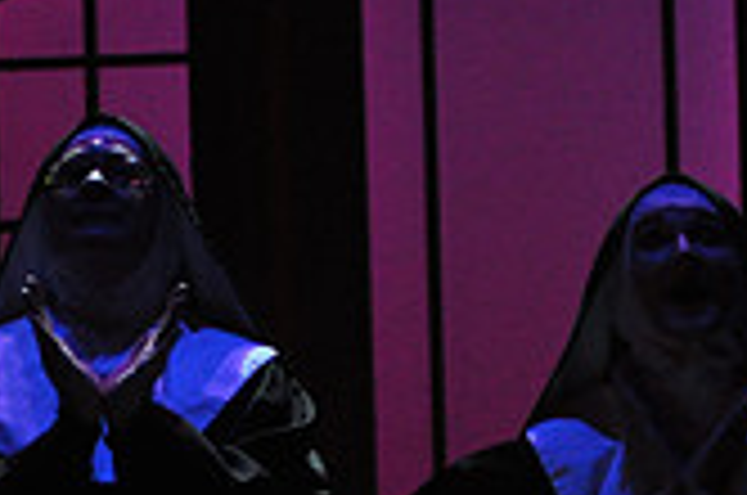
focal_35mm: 419
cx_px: 104
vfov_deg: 3.3
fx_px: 8677
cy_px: 848
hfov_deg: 4.9
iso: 1600
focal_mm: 80
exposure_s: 1/400
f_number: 2.8
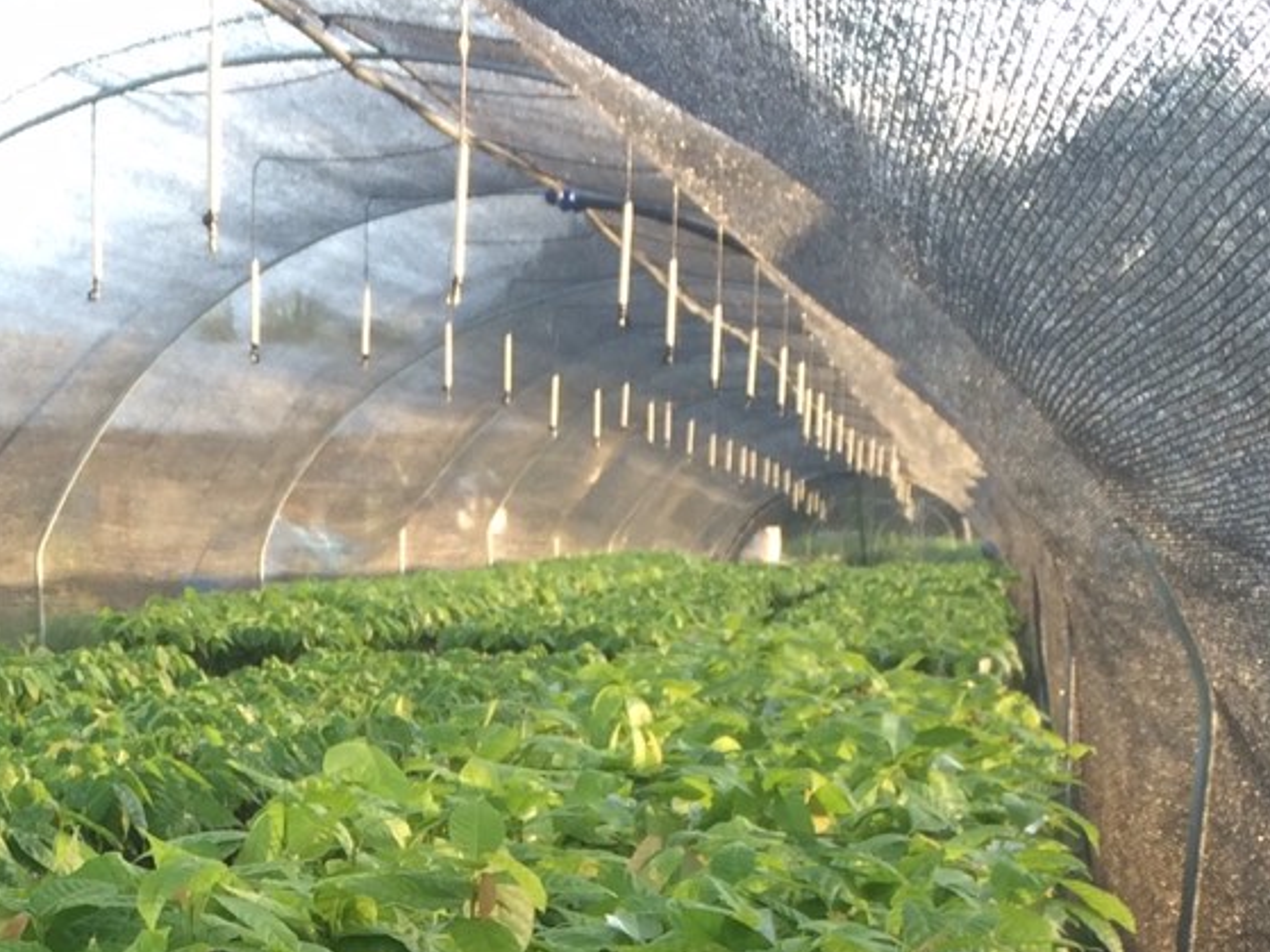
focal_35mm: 83
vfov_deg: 16.6
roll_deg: +1.3
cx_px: 345
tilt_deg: -16.9
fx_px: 3044
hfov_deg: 23.4
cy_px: 1316
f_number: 2.2
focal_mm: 4.15
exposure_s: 1/60
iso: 40
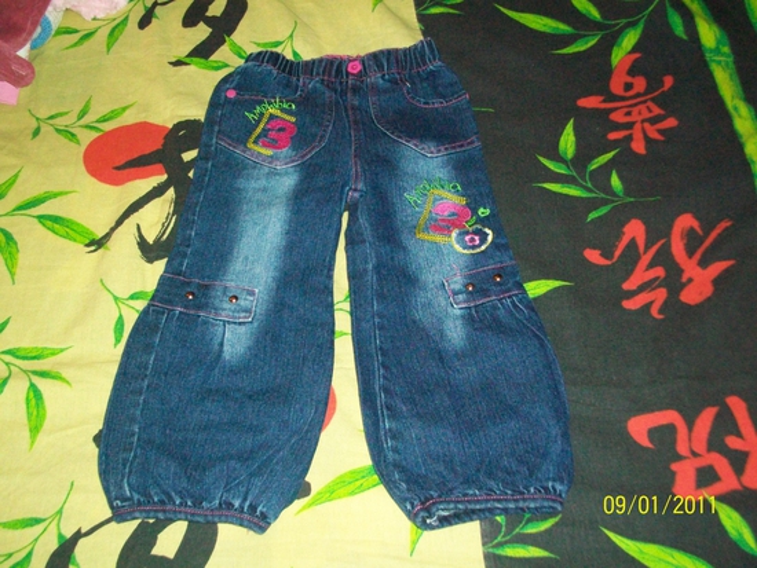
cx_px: 378
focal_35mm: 40
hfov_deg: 46.8
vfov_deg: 36.0
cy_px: 284
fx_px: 875
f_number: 3.2
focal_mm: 7.1
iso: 400
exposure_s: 1/80
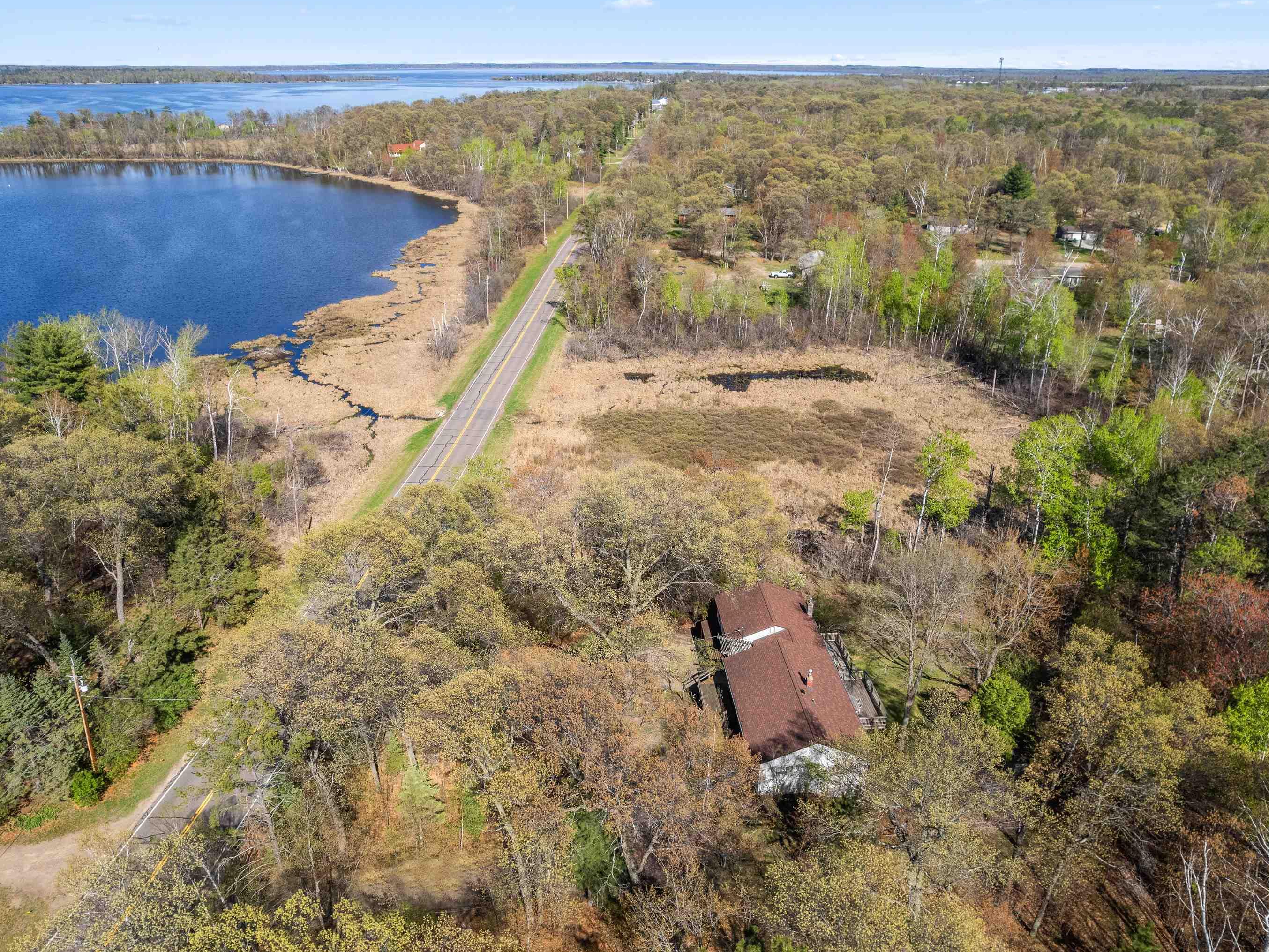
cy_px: 474
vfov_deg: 56.8
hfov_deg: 71.6
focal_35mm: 24
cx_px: 622
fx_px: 880
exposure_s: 1/1600
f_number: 2.8
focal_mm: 8.38
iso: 130
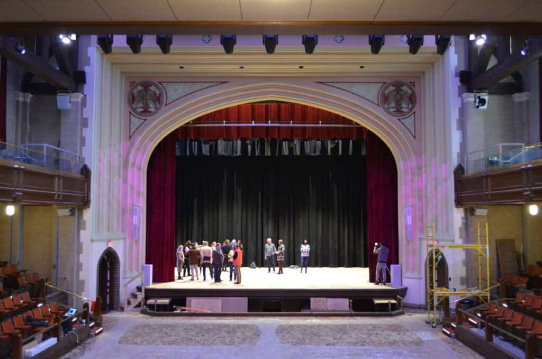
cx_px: 271
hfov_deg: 57.3
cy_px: 180
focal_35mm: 33
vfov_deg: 39.8
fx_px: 496
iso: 3200
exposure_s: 1/30
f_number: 3.8
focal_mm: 22
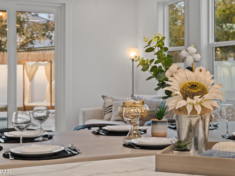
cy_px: 72
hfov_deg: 31.6
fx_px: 414
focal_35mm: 61
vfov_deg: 24.0
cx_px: 139
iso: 100
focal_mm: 30
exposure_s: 1/1.25
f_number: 9
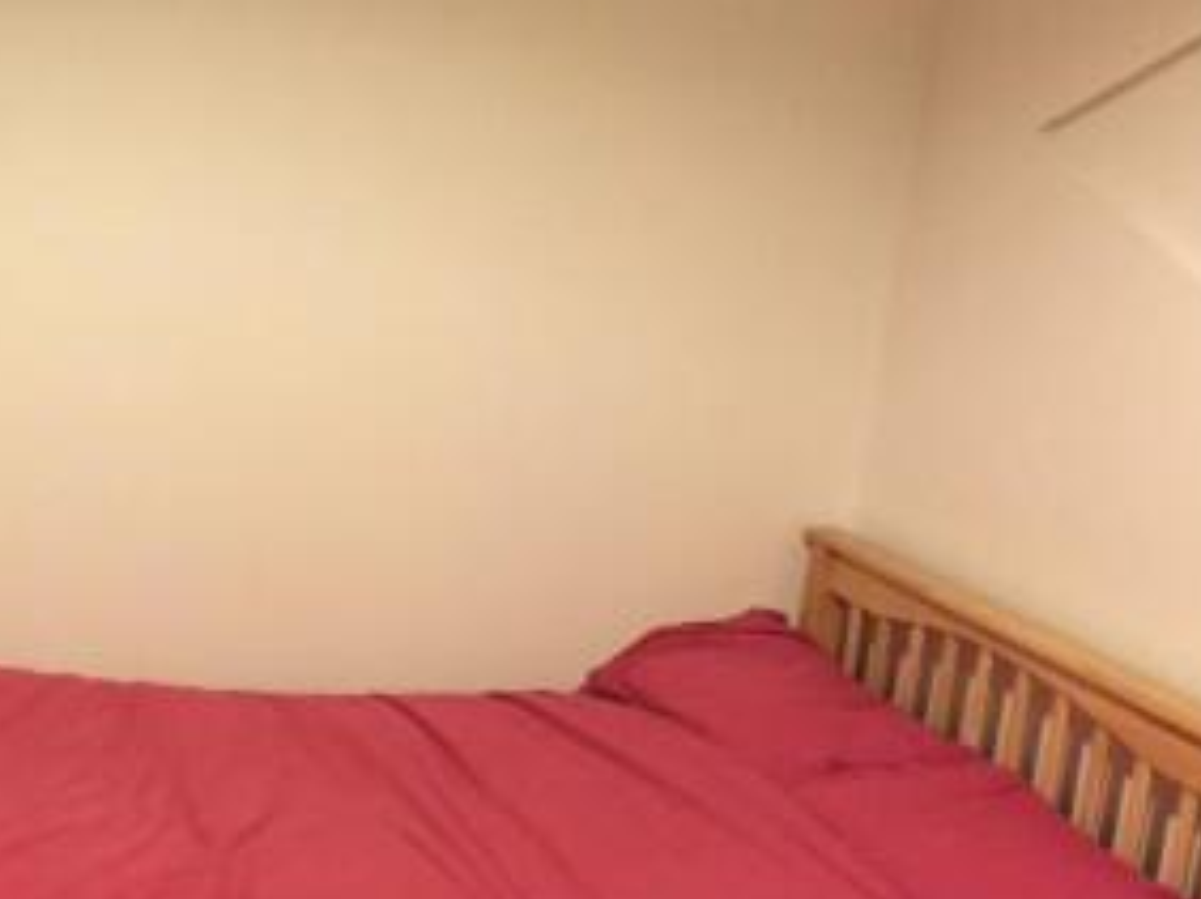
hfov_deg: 31.1
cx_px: 185
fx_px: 2080
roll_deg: -4.0
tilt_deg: -13.7
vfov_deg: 24.3
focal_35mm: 60
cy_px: 586
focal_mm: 4.15
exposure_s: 1/17
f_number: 2.2
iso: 320
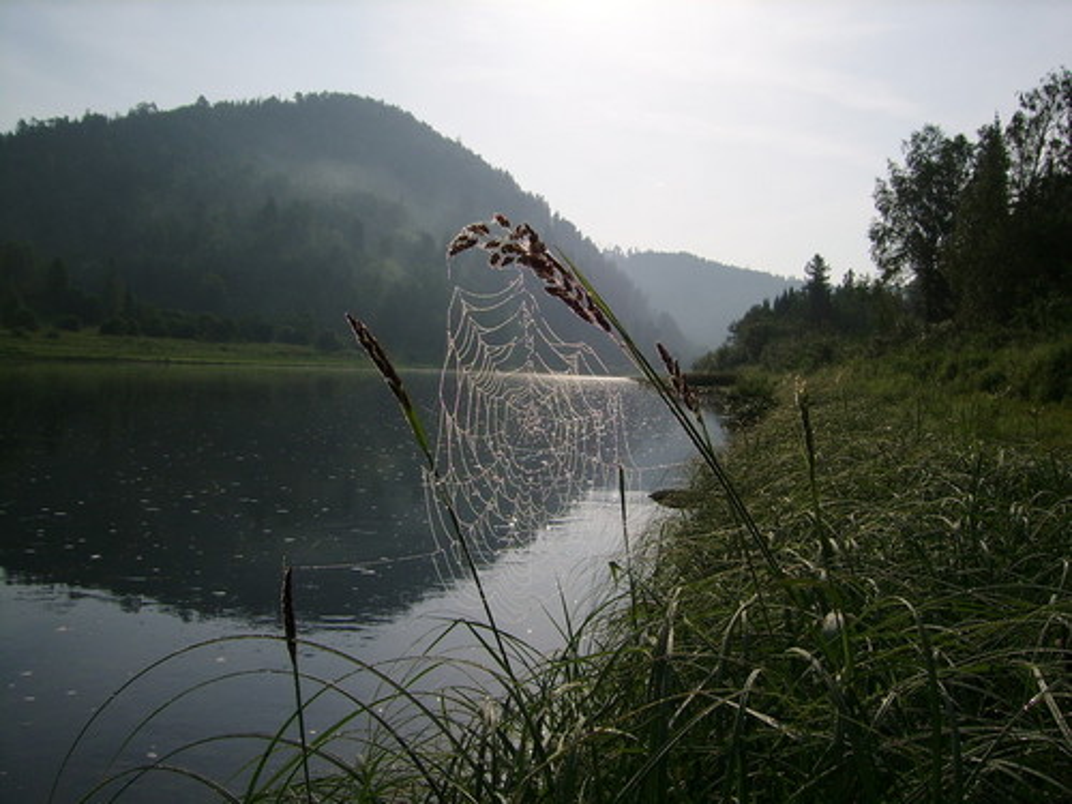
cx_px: 536
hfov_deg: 52.6
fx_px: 1084
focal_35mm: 35
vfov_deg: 40.7
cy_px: 402
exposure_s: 1/1297
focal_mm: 5.95
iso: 50
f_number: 5.8
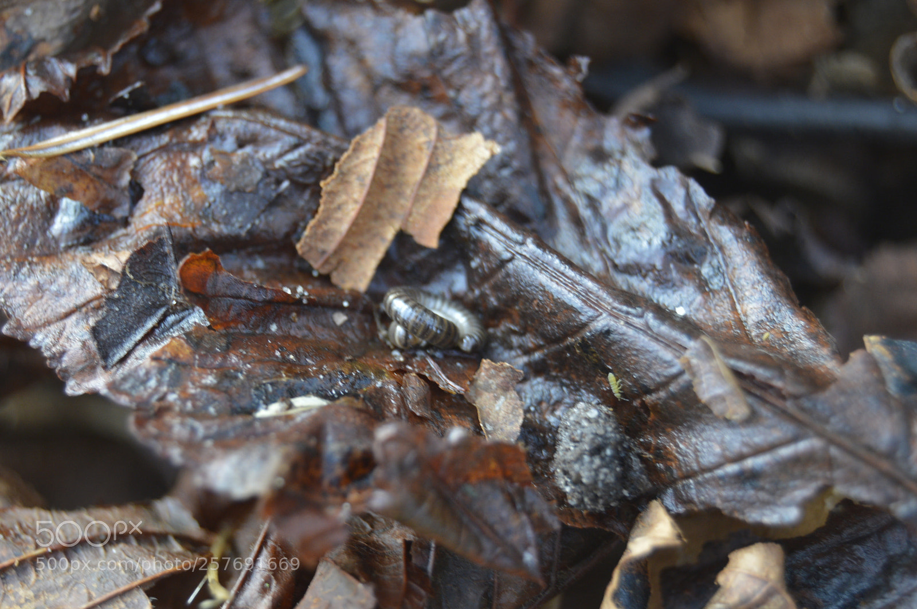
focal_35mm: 82
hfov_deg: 24.6
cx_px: 458
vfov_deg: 16.5
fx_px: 2100
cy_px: 304
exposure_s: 1/60
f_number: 5.6
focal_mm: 55
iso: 500
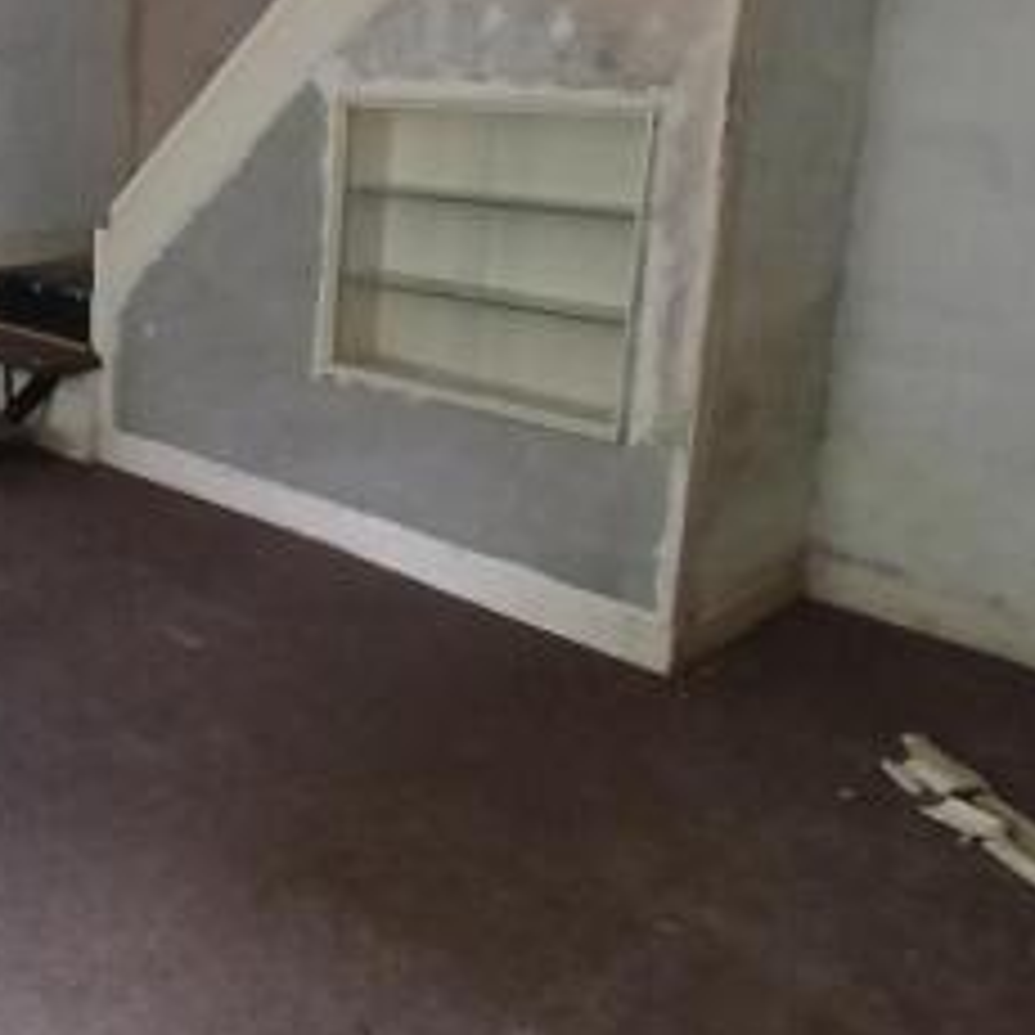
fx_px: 1285
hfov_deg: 38.6
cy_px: 241
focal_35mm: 38
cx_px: -16
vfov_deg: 42.3
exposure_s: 1/25
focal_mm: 1.4
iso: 500
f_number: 2.2
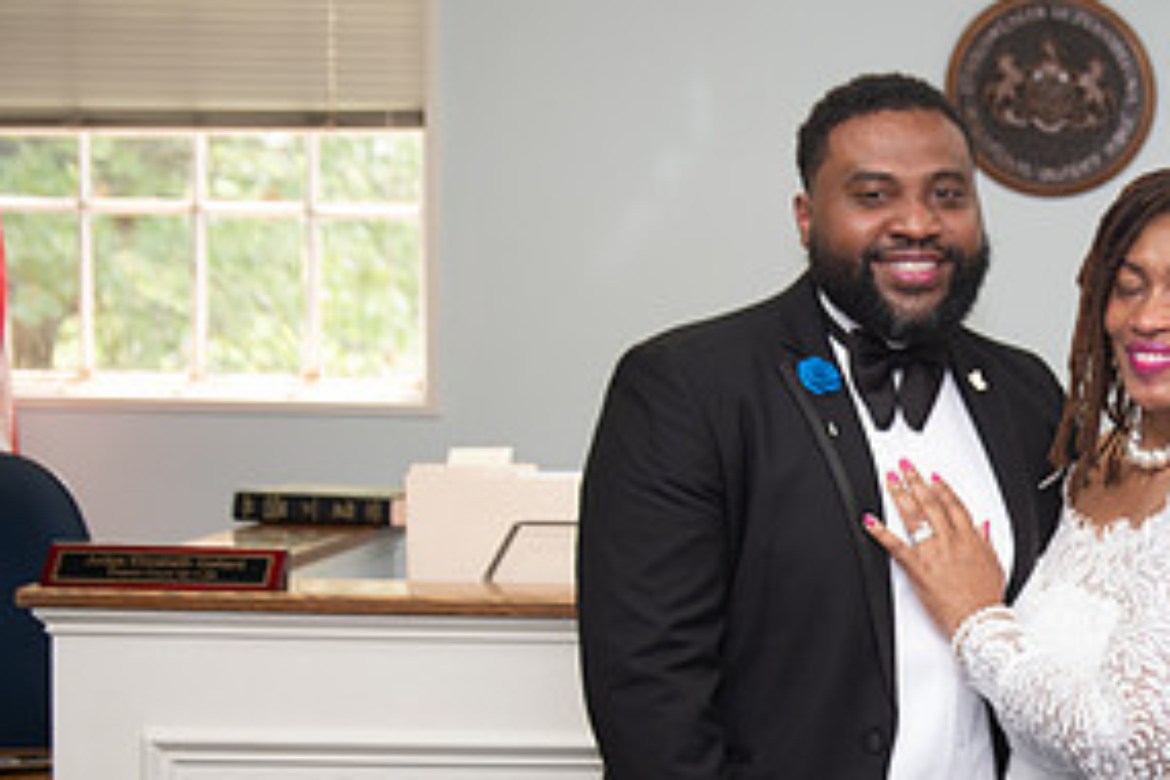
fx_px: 3445
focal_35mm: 106
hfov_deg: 18.8
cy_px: 532
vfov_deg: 12.9
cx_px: 1149
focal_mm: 50
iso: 1000
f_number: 4.6
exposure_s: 1/160
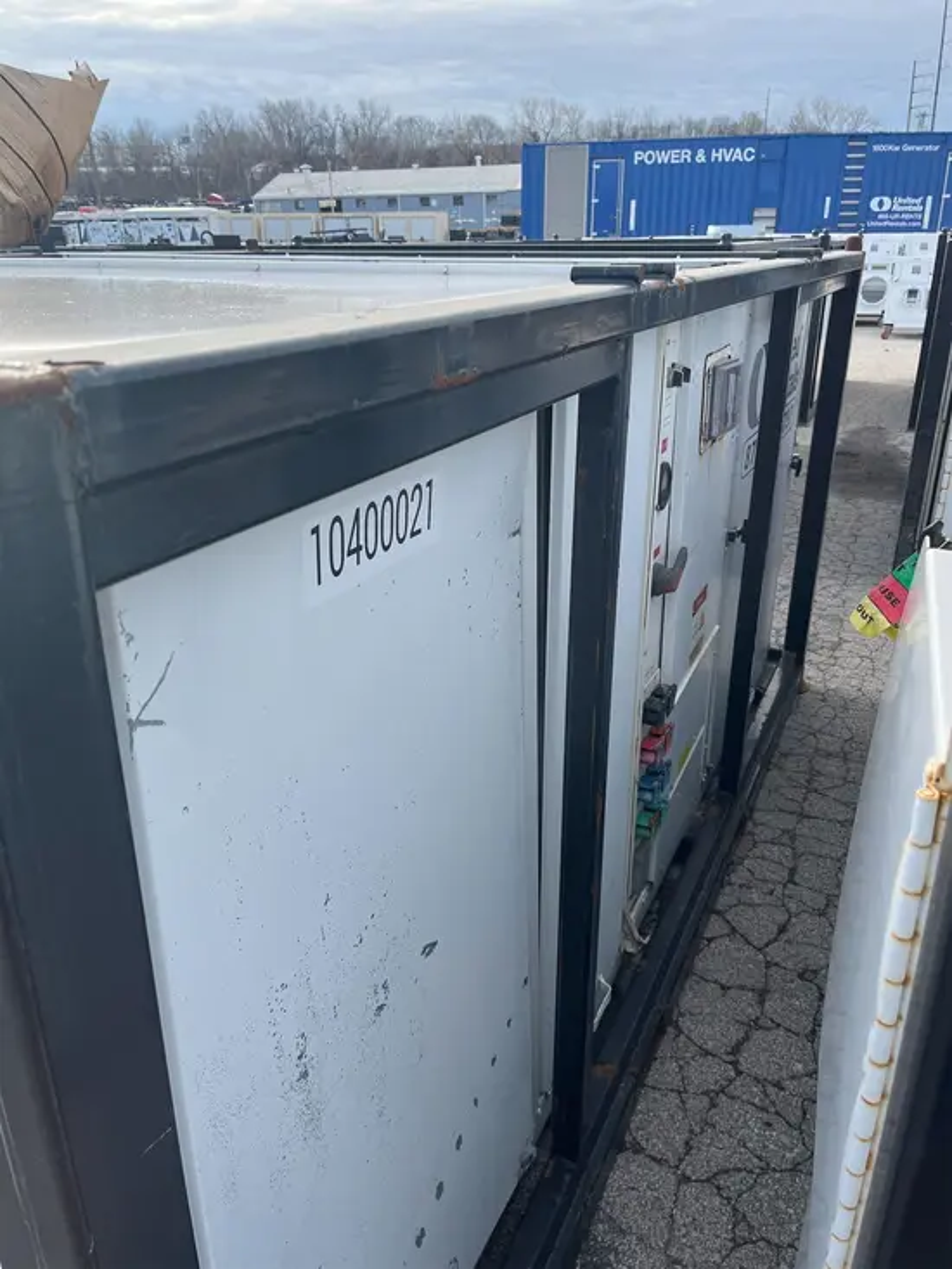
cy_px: 634
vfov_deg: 67.3
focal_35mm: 26
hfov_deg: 53.1
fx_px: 953
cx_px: 476
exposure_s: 1/1086
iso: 50
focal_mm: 5.1
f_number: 1.6
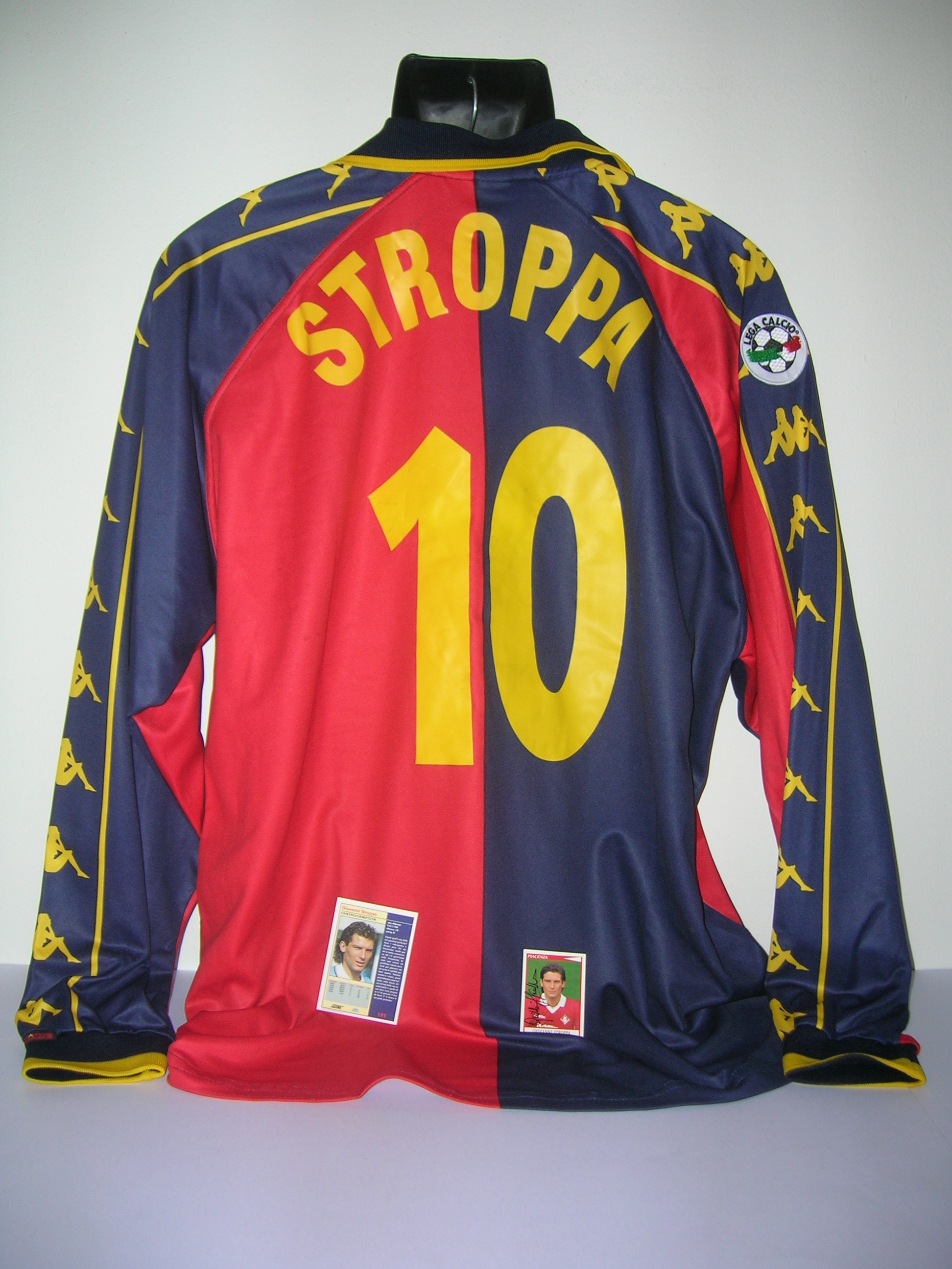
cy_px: 634
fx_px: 1247
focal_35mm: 34
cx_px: 476
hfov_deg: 41.8
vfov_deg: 54.0
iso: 50
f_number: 2.9
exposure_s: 1/60.1
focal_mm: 5.7
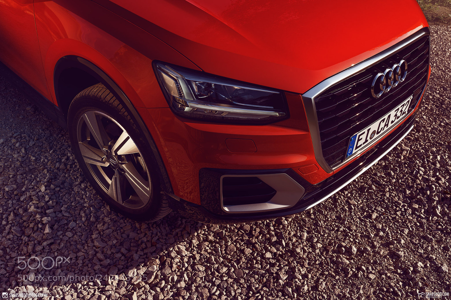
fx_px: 438
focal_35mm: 35
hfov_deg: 54.4
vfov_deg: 37.8
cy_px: 150
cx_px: 226
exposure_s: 1/100
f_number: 11
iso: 100
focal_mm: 35
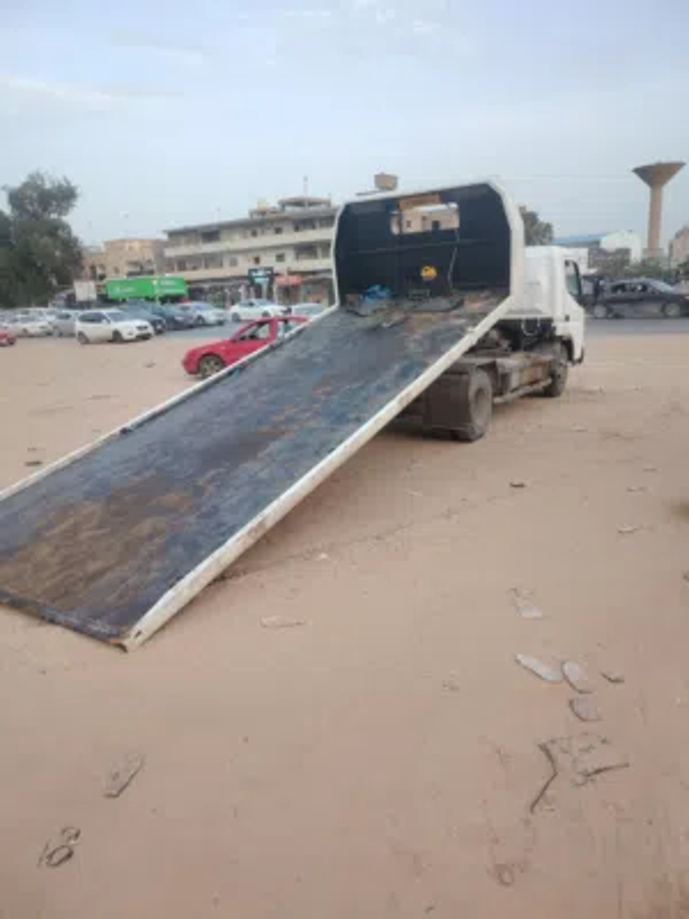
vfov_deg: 71.6
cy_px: 460
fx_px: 637
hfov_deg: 56.8
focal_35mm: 24
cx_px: 344
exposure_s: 1/120
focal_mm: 5.25
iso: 153
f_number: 1.75
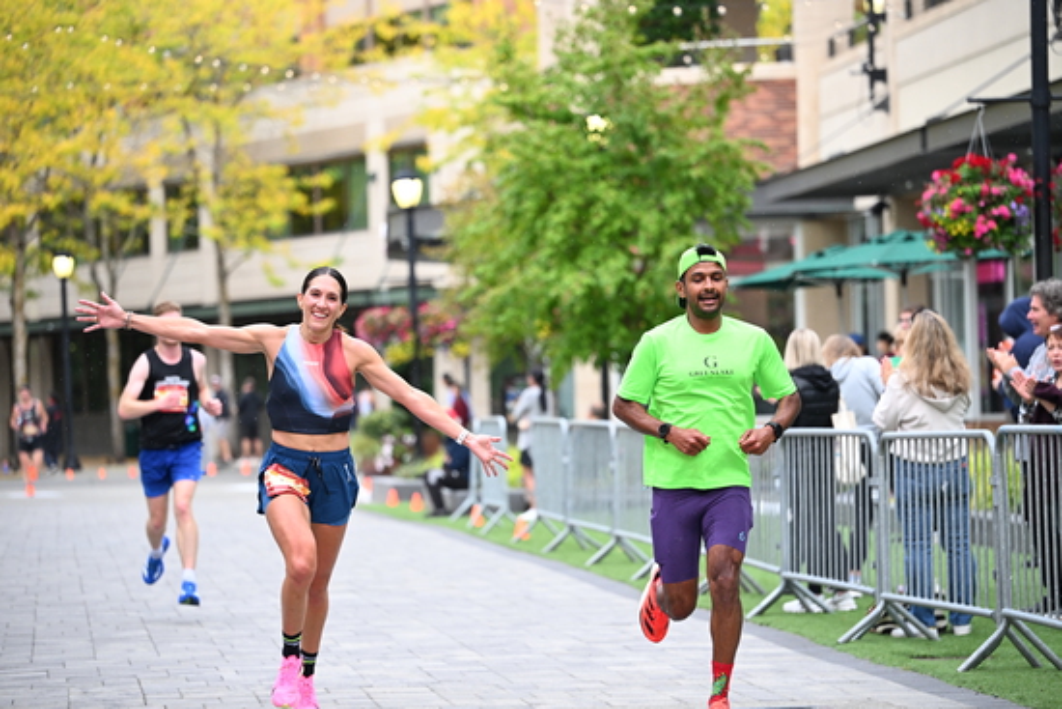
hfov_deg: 17.1
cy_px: 354
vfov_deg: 11.4
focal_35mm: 120
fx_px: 3541
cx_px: 531
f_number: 2.8
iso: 1250
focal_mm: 120
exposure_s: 1/1250
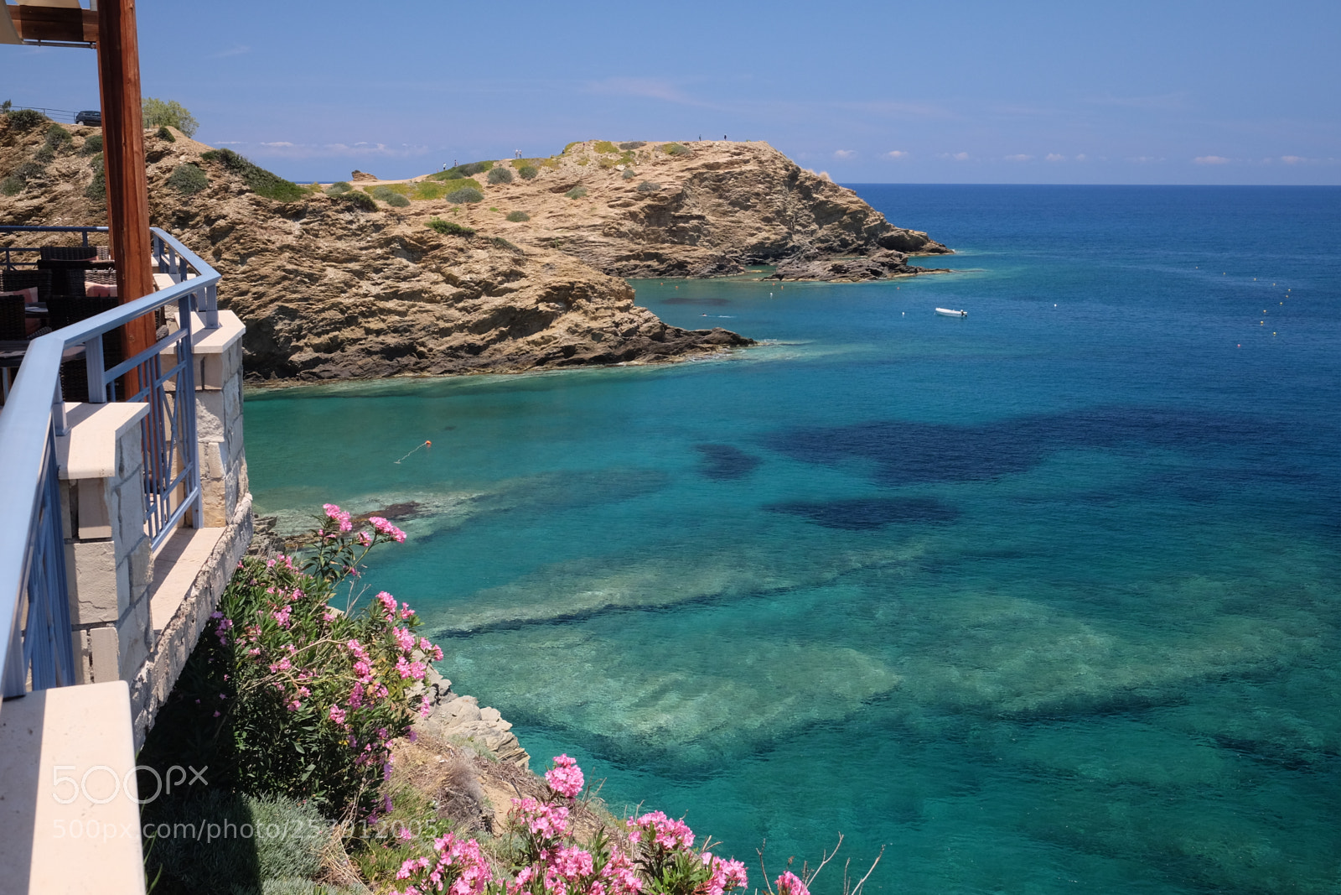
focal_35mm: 35
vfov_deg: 37.9
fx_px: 1304
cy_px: 448
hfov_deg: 54.4
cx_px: 670
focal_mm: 23
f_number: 8
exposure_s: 1/38
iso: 800
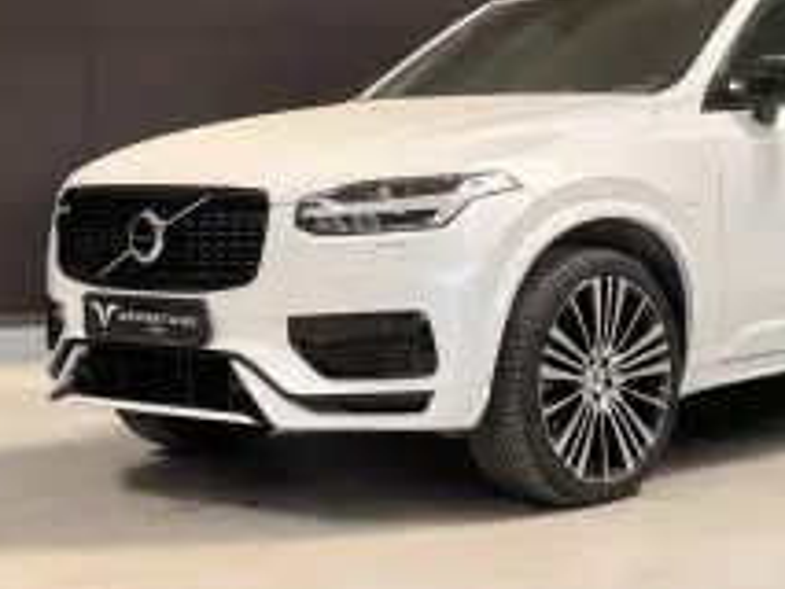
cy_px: 199
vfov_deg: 18.2
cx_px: 568
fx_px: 1838
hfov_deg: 23.9
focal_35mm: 81
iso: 64
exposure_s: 1/293
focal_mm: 6.76
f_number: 1.78
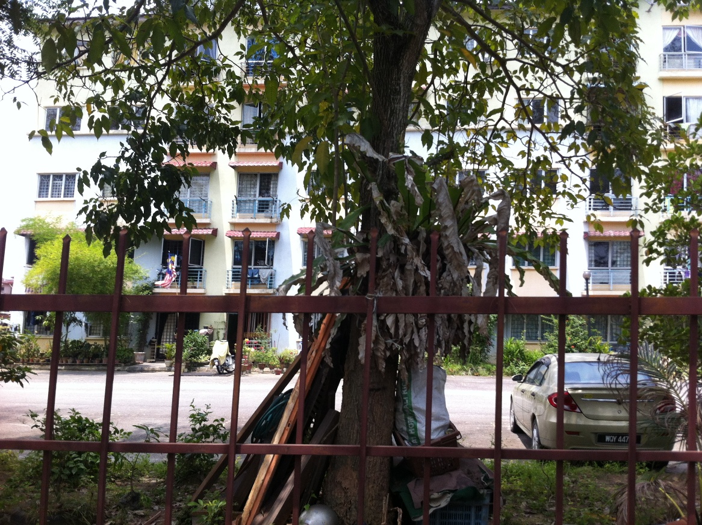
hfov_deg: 52.7
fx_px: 709
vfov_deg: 40.6
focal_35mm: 35
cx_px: 351
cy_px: 262
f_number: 2.8
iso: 80
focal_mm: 3.85
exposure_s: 1/495
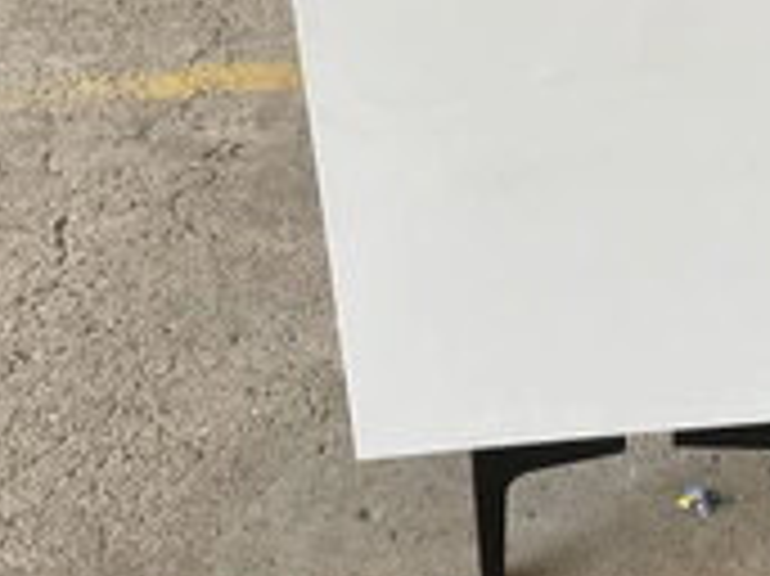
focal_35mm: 68
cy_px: 54
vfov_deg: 21.1
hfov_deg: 28.0
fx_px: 1512
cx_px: 612
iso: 64
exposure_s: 1/120
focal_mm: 3
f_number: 1.8
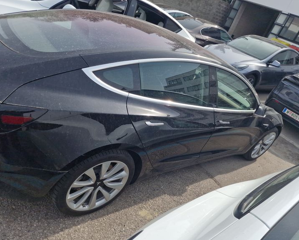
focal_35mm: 25
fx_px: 221
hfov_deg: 68.1
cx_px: 147
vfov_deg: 56.8
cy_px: 124
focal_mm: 6.4
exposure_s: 1/880
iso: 50
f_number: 1.8
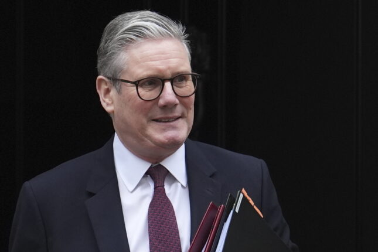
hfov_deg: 10.3
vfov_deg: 6.9
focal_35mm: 200
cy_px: 126
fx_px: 2100
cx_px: 189
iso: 2000
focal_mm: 200
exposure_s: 1/1600
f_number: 2.8
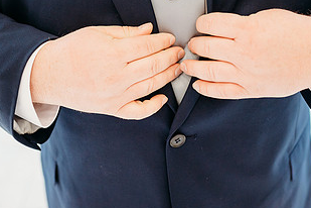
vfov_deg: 29.1
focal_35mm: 45
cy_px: 38
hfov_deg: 43.5
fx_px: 389
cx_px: 173
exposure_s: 1/160
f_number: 1.8
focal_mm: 24
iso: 320
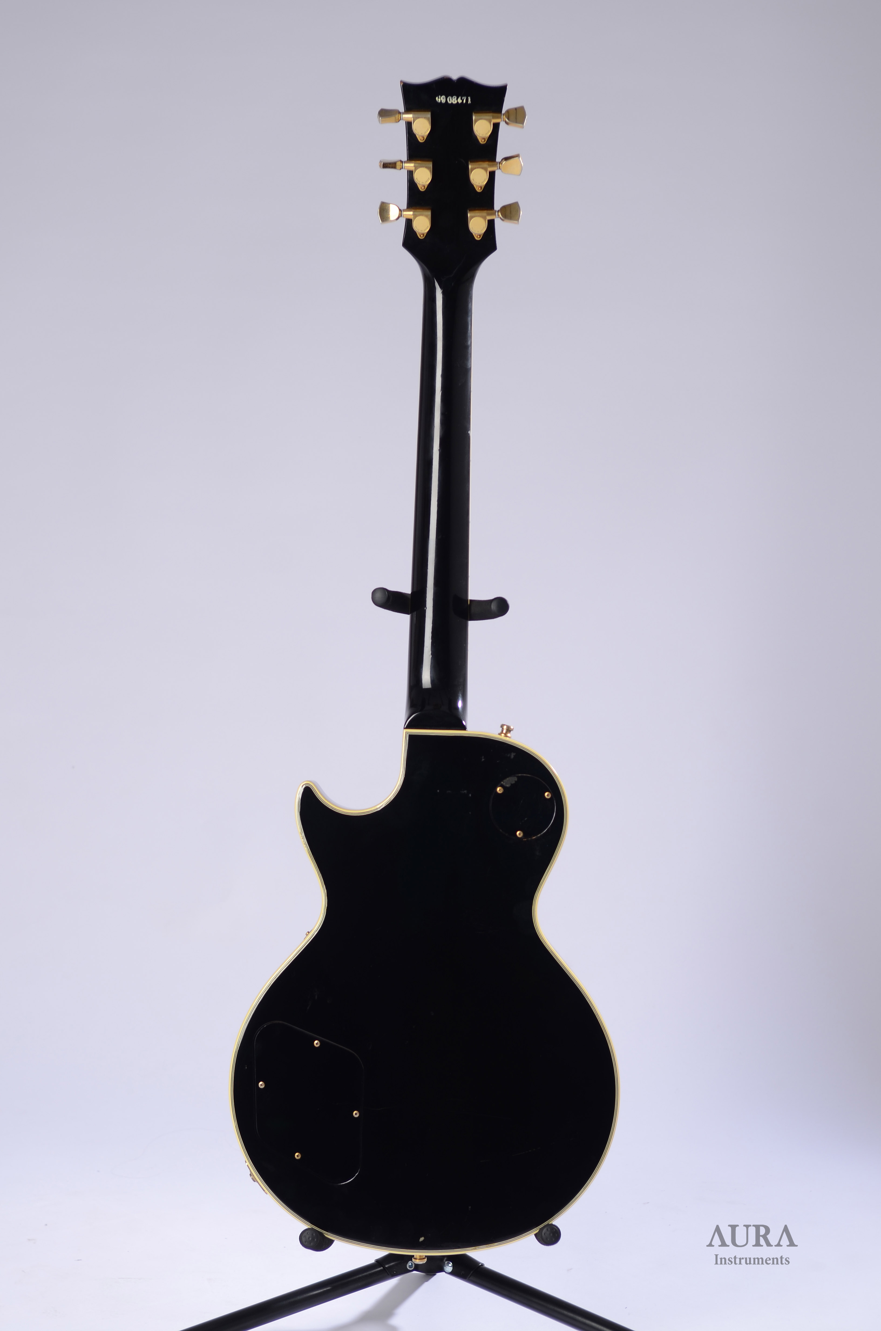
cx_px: 440
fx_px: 3042
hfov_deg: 16.5
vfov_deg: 24.7
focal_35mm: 82
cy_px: 666
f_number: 5
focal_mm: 55
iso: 100
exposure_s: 1/160
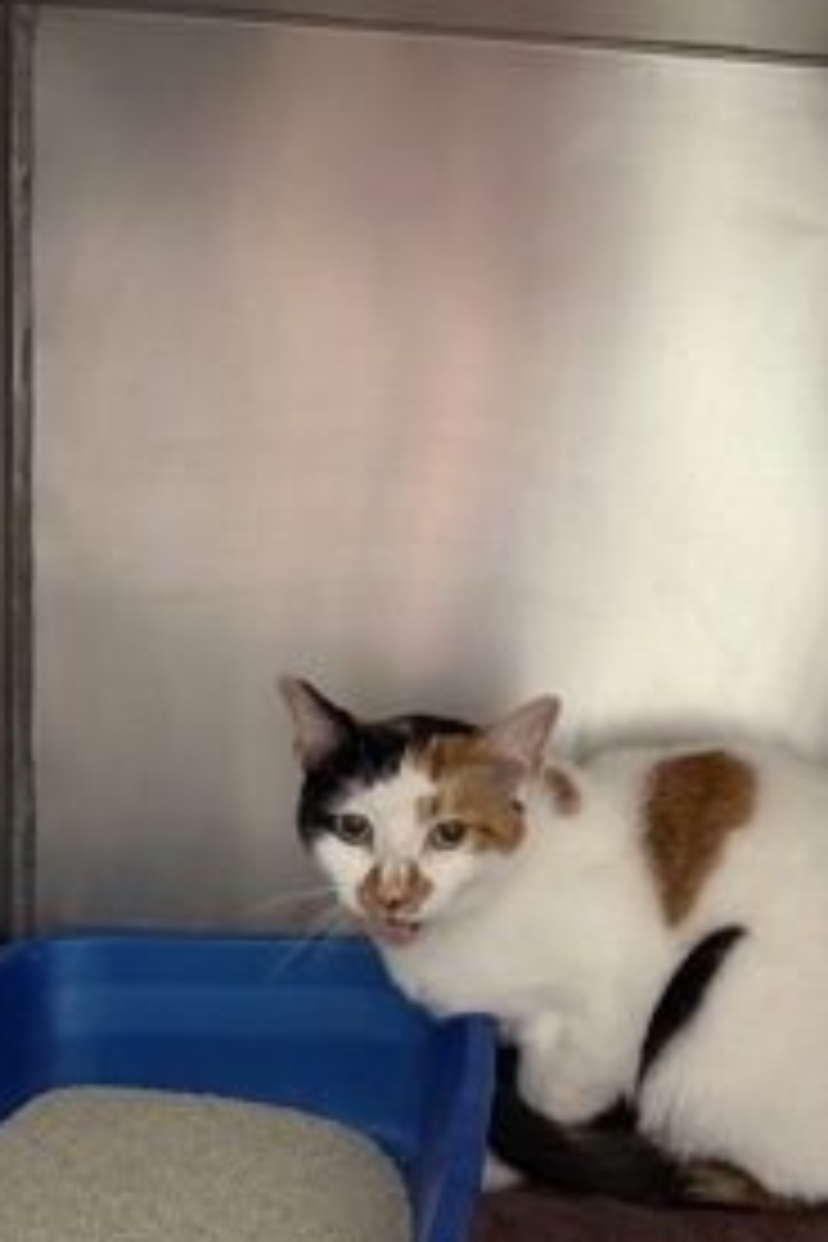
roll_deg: -3.8
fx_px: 1311
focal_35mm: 38
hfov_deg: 34.2
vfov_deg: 50.7
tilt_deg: -5.7
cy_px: 662
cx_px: 641
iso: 800
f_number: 1.78
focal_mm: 6.76
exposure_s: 1/40
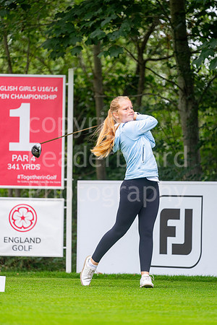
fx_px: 2712
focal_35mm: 300
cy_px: 162
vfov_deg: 6.9
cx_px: 108
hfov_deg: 4.6
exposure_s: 1/800
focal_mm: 300
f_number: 4
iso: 500
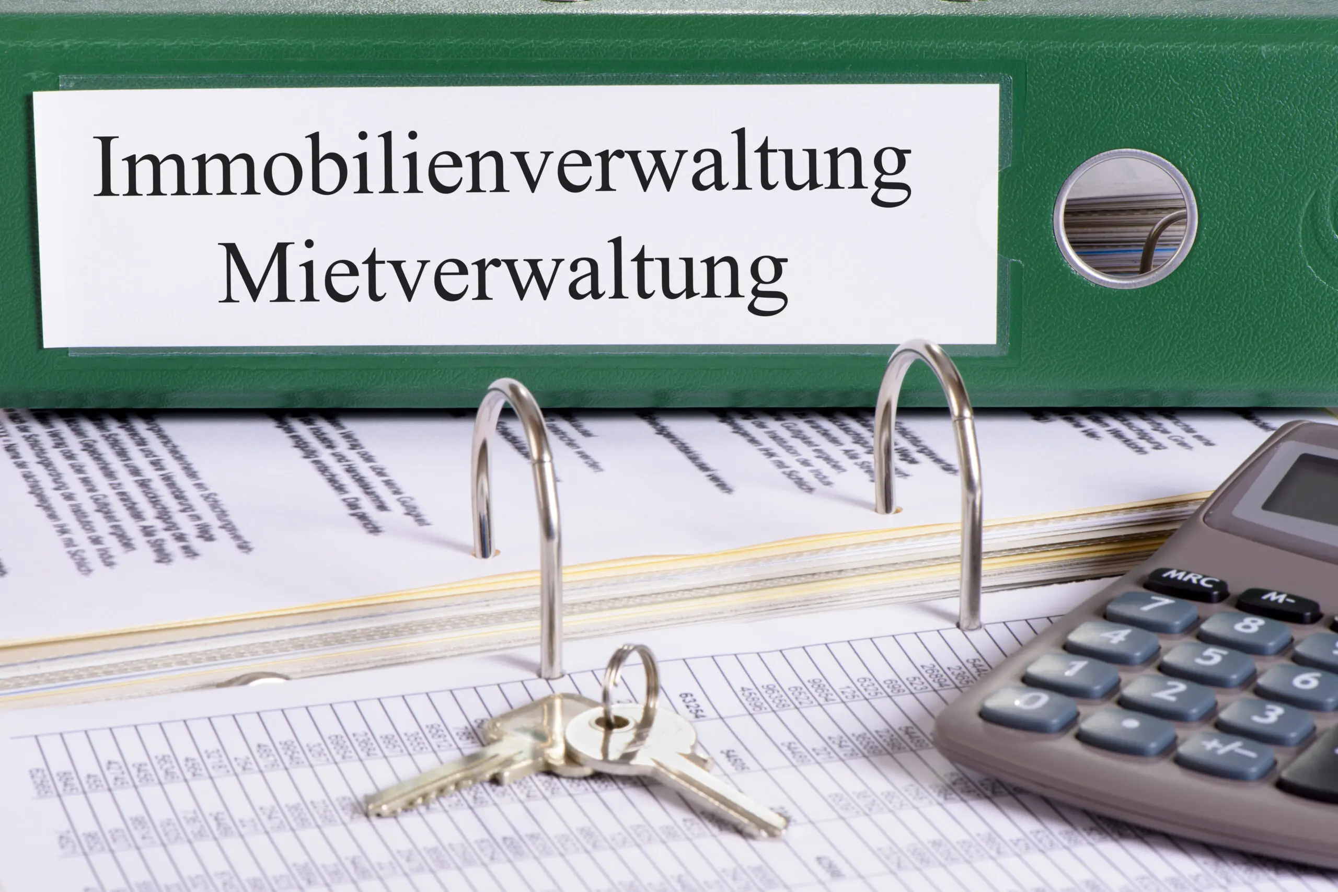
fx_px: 3902
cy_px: 446
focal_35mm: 105
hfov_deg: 19.5
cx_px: 669
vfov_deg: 13.0
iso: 125
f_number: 25
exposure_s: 1/80
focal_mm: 105
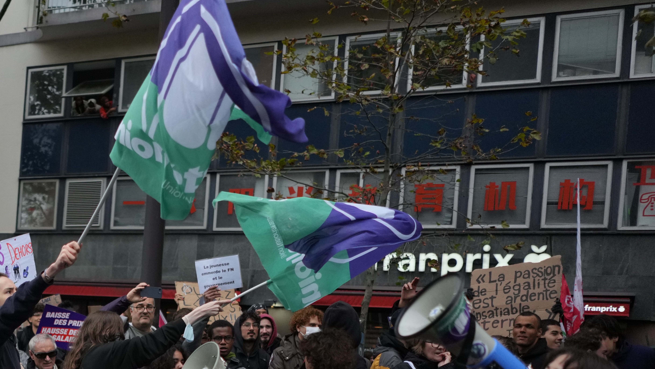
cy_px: 382
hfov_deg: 37.7
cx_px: 90
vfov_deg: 22.1
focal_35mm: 52
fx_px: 903
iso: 1600
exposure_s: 1/6400
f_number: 2
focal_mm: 28
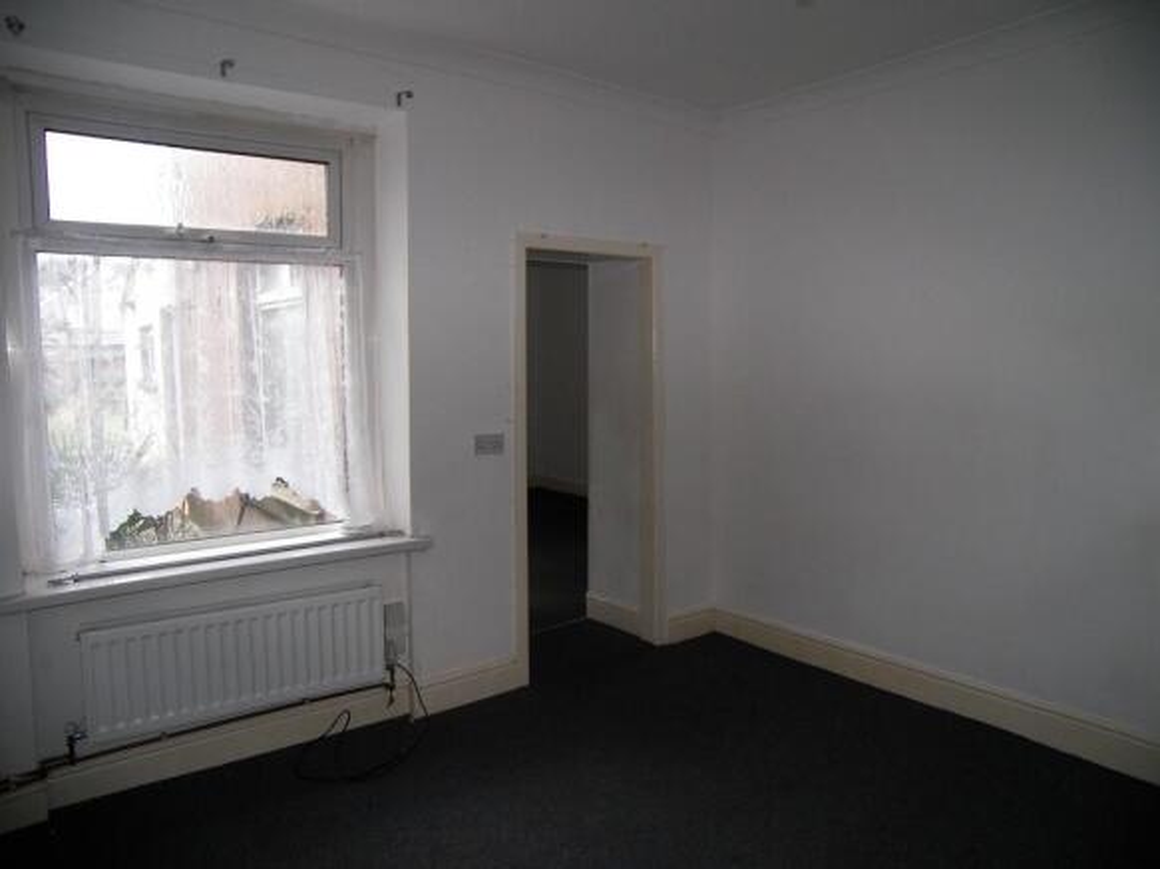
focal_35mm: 26
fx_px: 871
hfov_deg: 67.3
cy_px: 434
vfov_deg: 53.0
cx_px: 580
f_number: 2.8
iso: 100
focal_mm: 5.4
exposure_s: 1/30
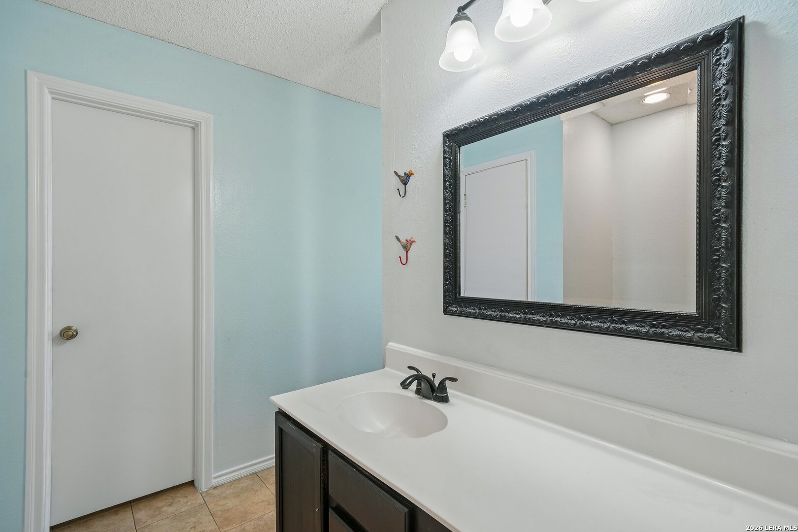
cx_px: 399
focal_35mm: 16
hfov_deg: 96.7
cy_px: 266
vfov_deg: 73.7
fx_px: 355
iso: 500
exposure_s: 1/25
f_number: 8
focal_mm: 16
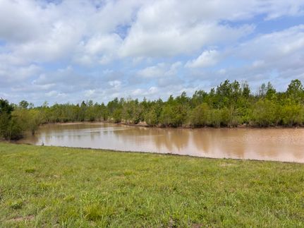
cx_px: 152
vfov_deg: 53.0
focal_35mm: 26
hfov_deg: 67.3
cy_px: 114
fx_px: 228
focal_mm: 5.96
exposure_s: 1/5076
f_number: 1.6
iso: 50
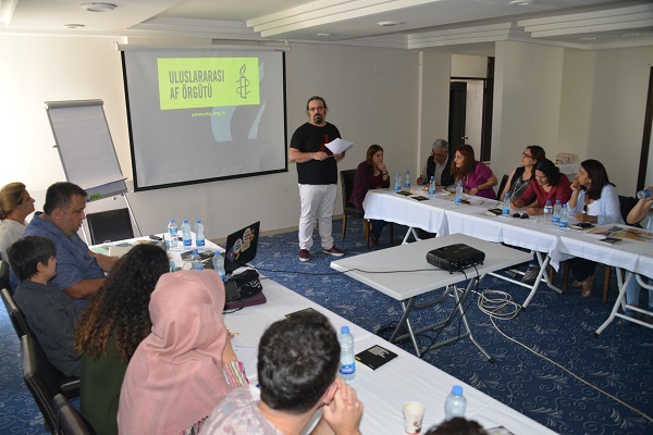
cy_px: 218
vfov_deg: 46.4
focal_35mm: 28
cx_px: 326
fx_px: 508
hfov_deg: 65.5
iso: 800
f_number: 5
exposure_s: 1/60
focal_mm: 28
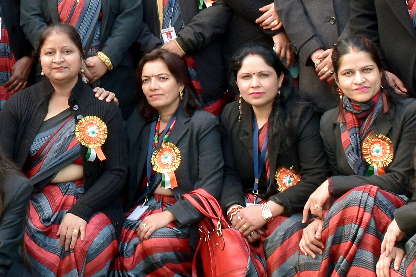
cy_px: -70
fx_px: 1387
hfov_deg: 16.6
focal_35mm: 120
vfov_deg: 11.2
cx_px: -16
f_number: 7.1
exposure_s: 1/125
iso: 250
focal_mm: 20
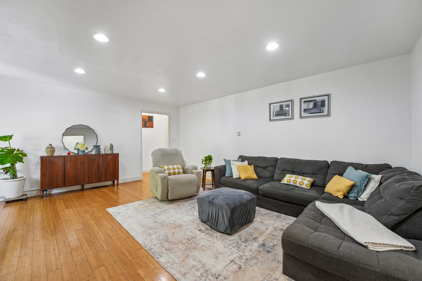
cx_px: 211
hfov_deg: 104.3
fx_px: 164
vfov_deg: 81.2
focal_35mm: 14
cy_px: 140
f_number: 8
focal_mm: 14
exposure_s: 1/20
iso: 500
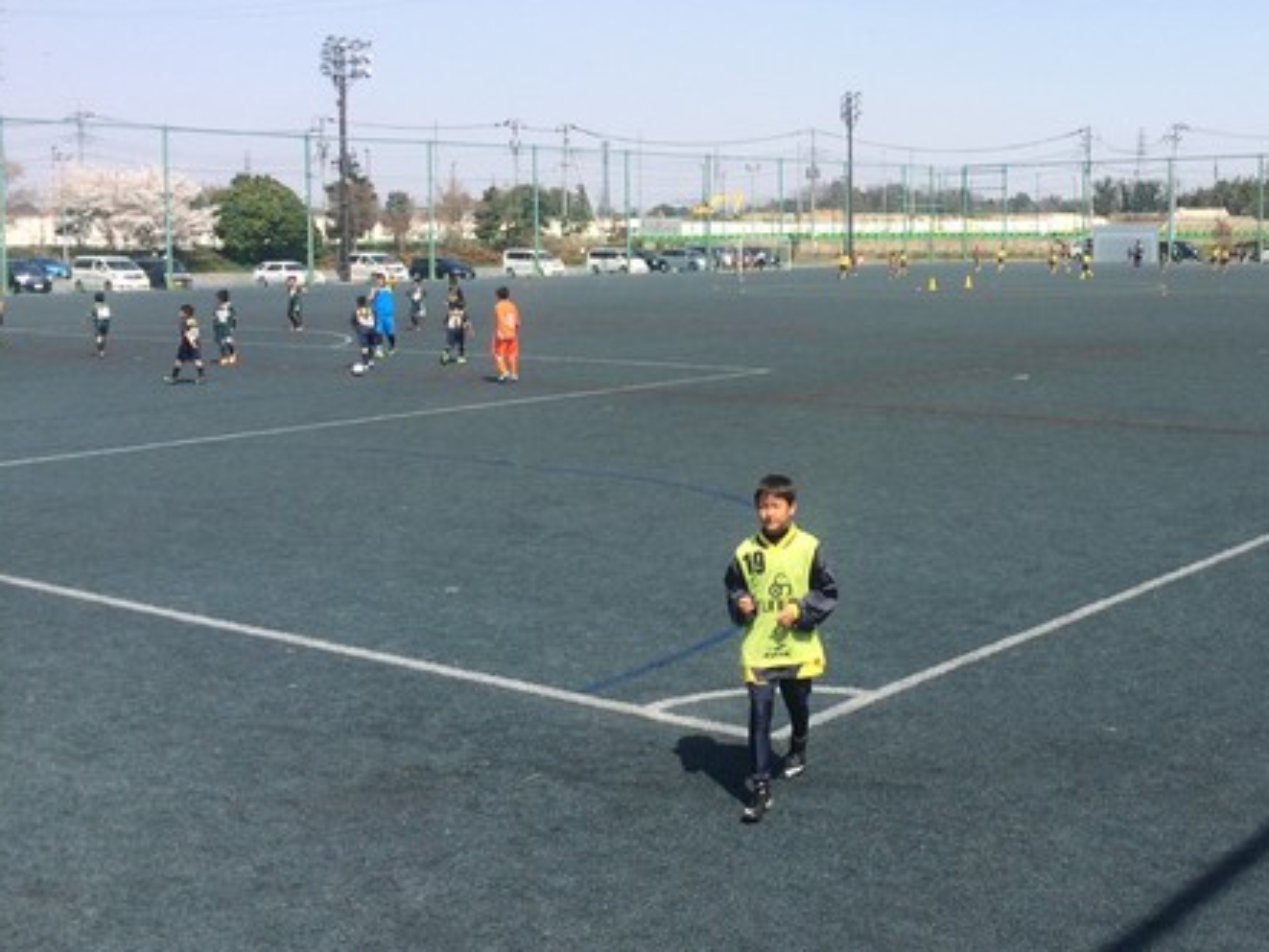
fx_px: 1650
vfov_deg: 32.0
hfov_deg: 40.9
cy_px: 326
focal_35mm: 45
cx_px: 941
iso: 32
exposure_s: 1/1866
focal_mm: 4.12
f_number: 2.2
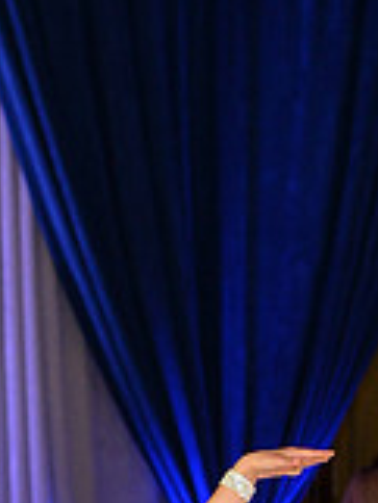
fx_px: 6049
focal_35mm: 416
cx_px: -44
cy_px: 797
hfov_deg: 3.6
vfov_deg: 4.7
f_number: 5
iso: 1600
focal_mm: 120
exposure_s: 1/200
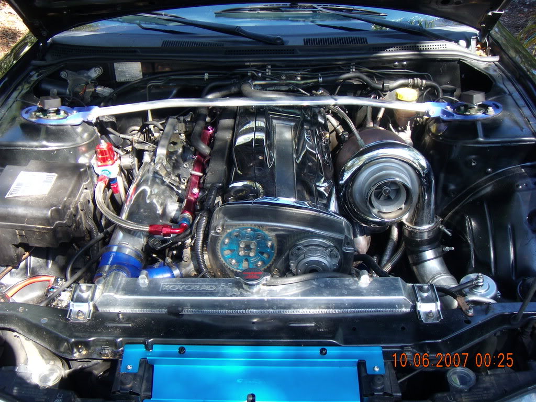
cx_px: 268
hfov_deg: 49.0
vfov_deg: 37.7
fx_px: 588
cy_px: 201
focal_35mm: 38
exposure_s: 1/51.5
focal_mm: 6.4
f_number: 3.5
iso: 64
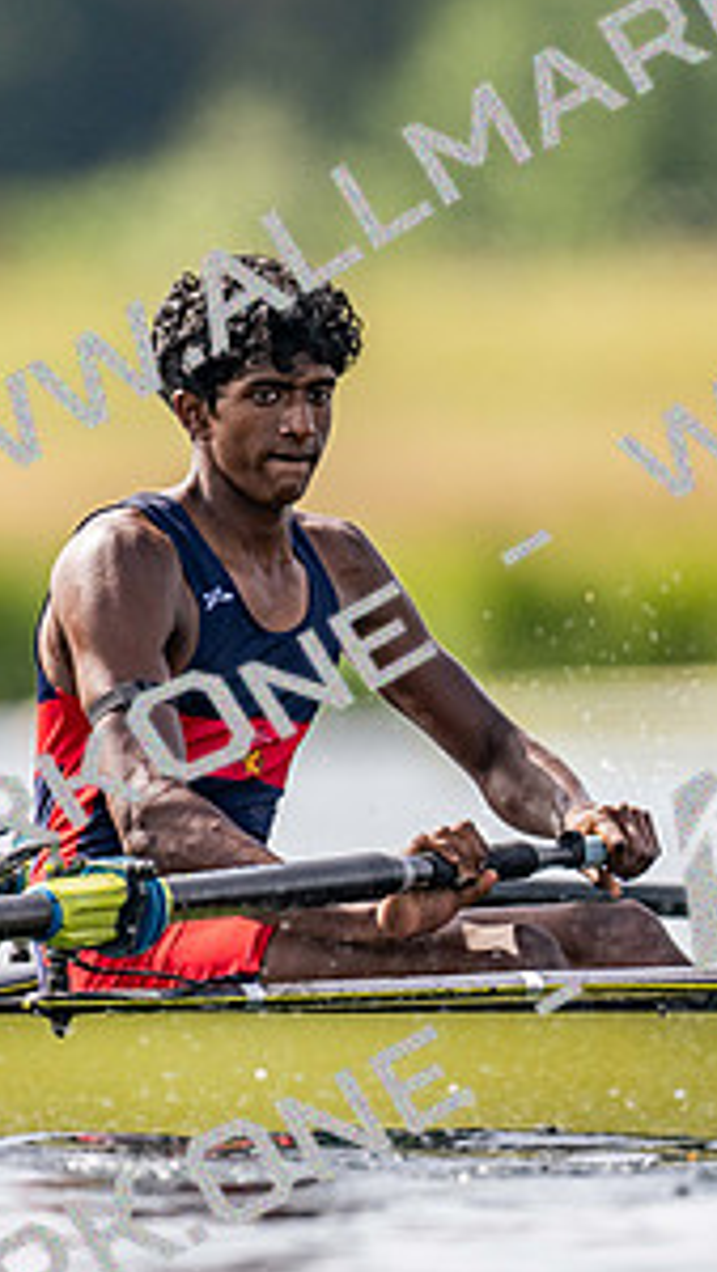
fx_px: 41053
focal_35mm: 1216
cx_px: 310
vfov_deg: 1.8
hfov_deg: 1.0
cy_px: 570
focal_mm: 600
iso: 250
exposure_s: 1/2500
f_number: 4
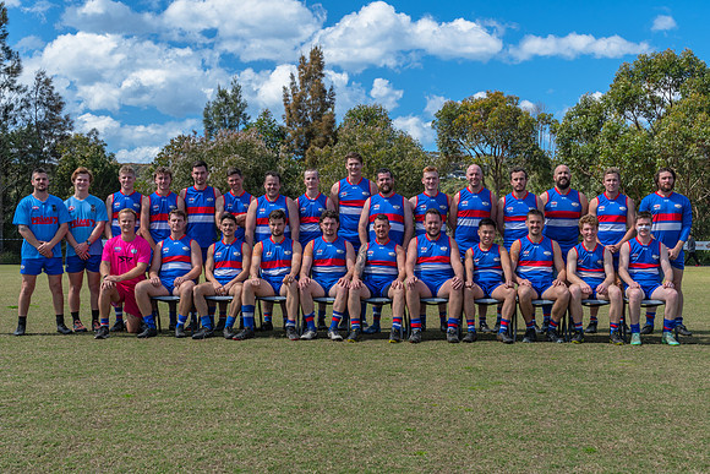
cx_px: 358
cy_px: 240
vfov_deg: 31.3
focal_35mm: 43
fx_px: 846
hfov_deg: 45.5
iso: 100
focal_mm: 27
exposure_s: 1/400
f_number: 8
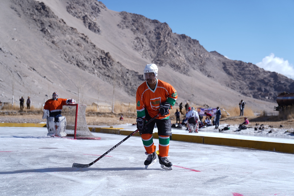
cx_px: 147
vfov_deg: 27.0
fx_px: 408
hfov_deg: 39.6
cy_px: 98
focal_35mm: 50
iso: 80
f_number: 2.8
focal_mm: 50
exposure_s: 1/1600
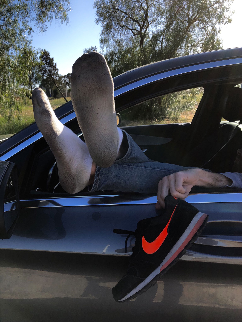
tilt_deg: -13.0
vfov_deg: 63.4
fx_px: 261
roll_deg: +1.7
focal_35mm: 28
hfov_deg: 49.7
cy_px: 161
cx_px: 121
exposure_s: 1/1499
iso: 20
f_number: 1.8
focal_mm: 4
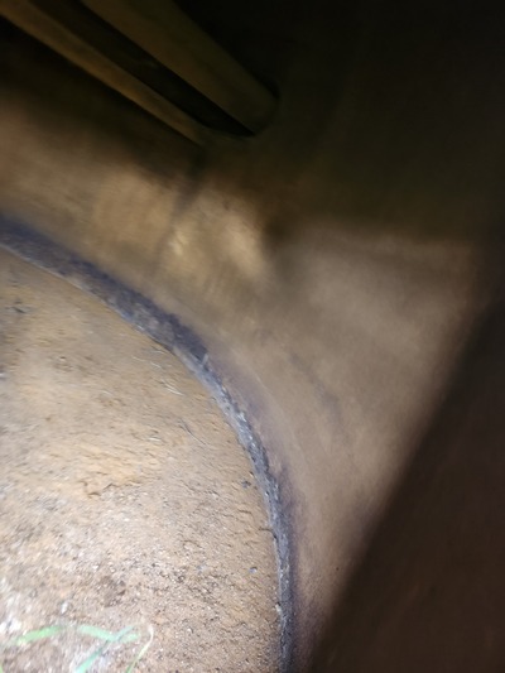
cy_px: 336
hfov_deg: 58.9
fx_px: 447
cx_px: 252
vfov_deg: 73.9
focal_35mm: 23
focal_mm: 5.54
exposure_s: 1/30
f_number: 1.8
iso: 640
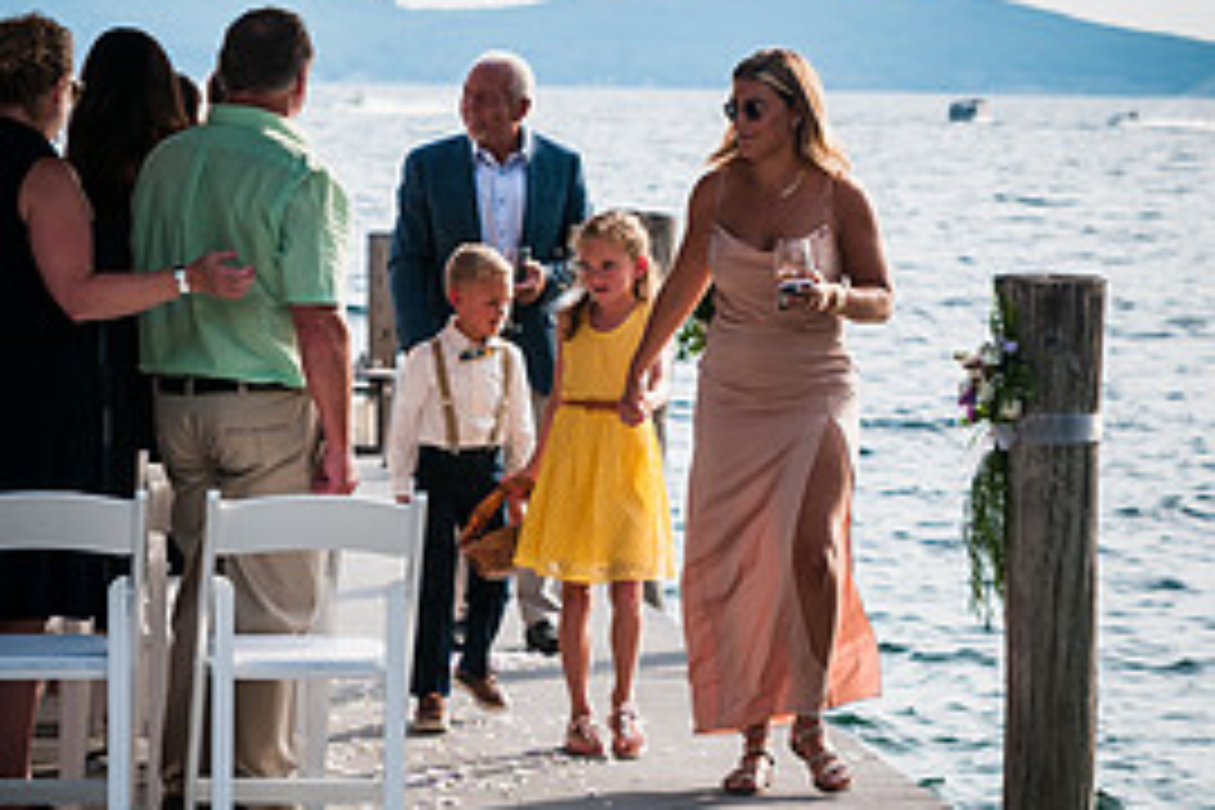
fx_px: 5906
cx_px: 565
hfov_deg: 11.7
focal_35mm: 175
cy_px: 405
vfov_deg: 7.8
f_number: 4
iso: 200
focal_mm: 70
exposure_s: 1/1250
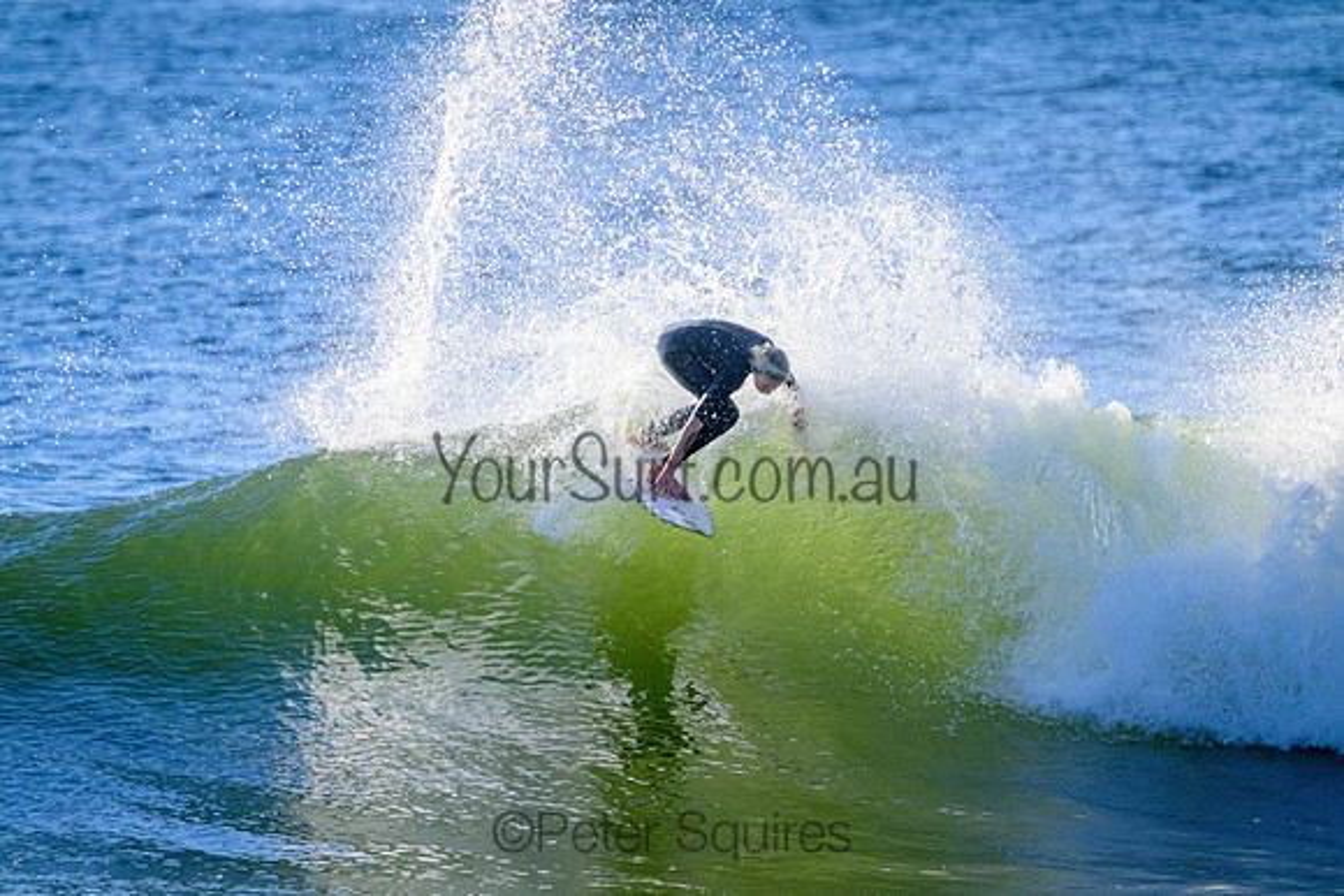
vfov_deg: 1.7
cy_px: 448
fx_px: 29872
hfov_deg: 2.6
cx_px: 672
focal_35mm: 800
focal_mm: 800
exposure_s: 1/2000
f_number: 11
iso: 1400
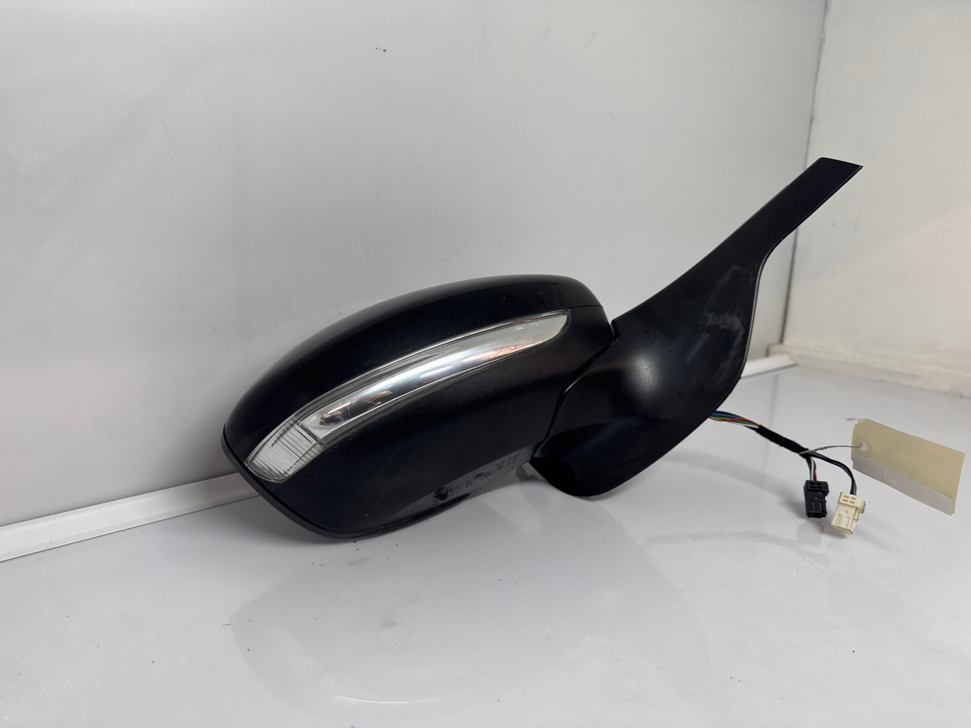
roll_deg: -2.4
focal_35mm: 24
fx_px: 673
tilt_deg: -10.2
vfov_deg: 56.8
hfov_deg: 71.6
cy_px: 364
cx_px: 486
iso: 125
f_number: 1.78
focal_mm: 6.76
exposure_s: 1/100
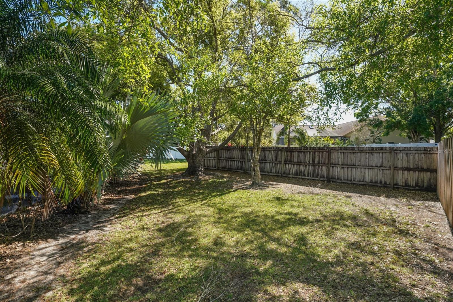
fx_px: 214
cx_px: 226
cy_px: 151
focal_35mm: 17
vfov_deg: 70.4
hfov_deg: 93.3
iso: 800
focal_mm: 17
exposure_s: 1/500
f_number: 8
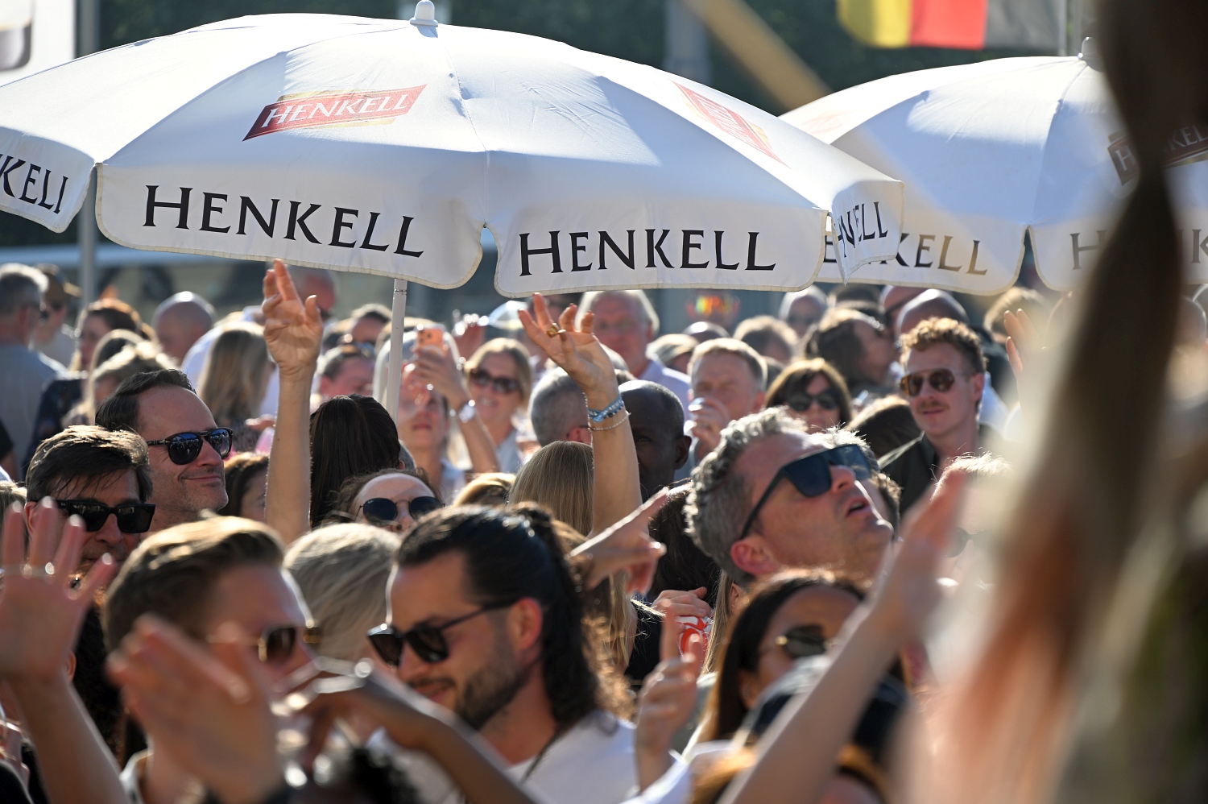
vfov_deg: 6.9
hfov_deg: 10.3
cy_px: 402
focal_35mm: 200
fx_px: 6706
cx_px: 604
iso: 100
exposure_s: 1/250
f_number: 6.3
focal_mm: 200
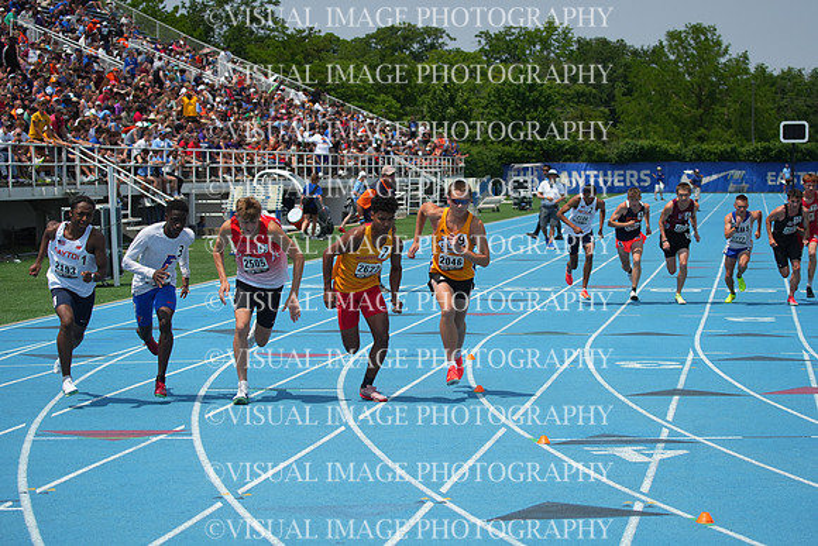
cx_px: 409
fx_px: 2273
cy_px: 273
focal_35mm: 100
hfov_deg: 20.4
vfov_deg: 13.7
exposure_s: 1/3200
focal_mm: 100
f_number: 5.6
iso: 400
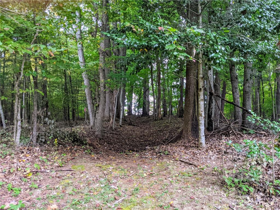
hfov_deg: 65.3
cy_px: 105
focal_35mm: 27
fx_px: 218
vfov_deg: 51.4
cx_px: 140
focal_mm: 4.38
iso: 796
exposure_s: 1/178
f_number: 1.73
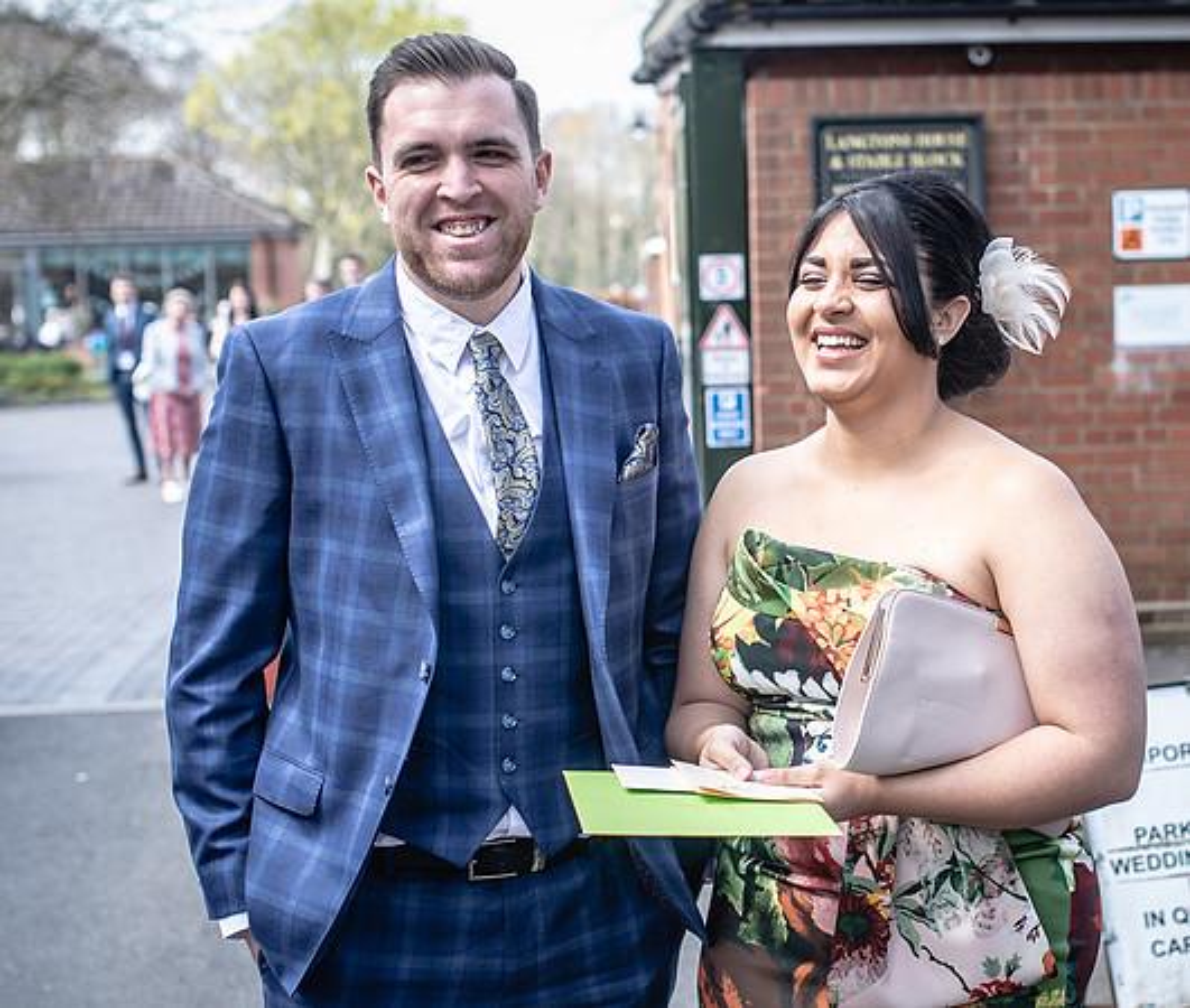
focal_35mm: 68
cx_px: 829
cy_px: 516
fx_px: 2457
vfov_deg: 23.2
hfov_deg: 27.0
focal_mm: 35
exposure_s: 1/400
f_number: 2.8
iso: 100
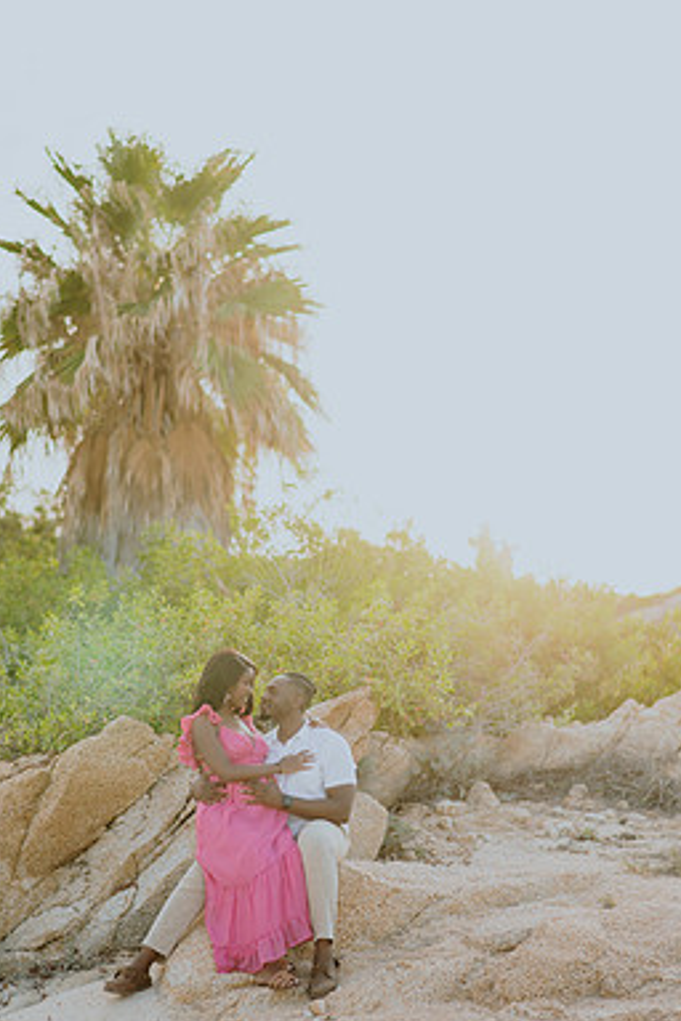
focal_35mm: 68
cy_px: 561
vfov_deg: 29.6
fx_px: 1929
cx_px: 314
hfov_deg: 20.0
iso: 100
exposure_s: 1/1000
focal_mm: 58
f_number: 1.8
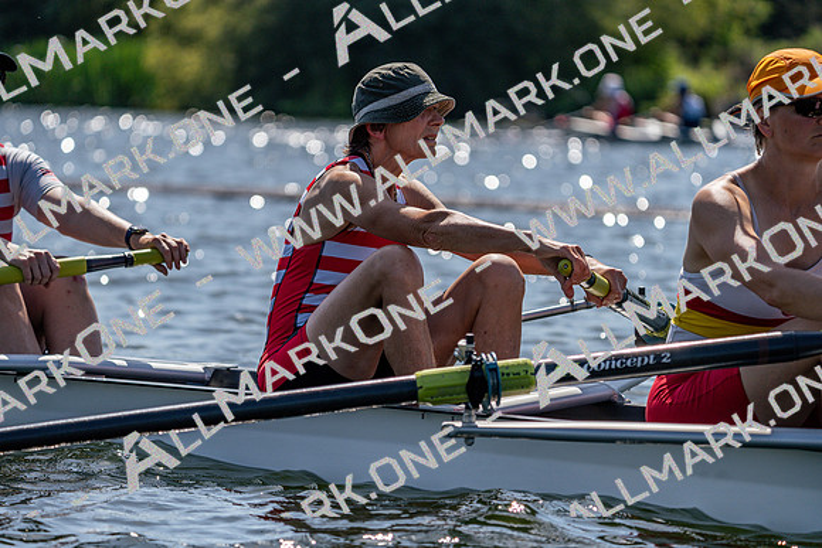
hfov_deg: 8.3
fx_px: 5664
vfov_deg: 5.5
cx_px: 411
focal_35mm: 248
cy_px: 274
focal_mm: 248
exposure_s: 1/2000
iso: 200
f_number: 5.6
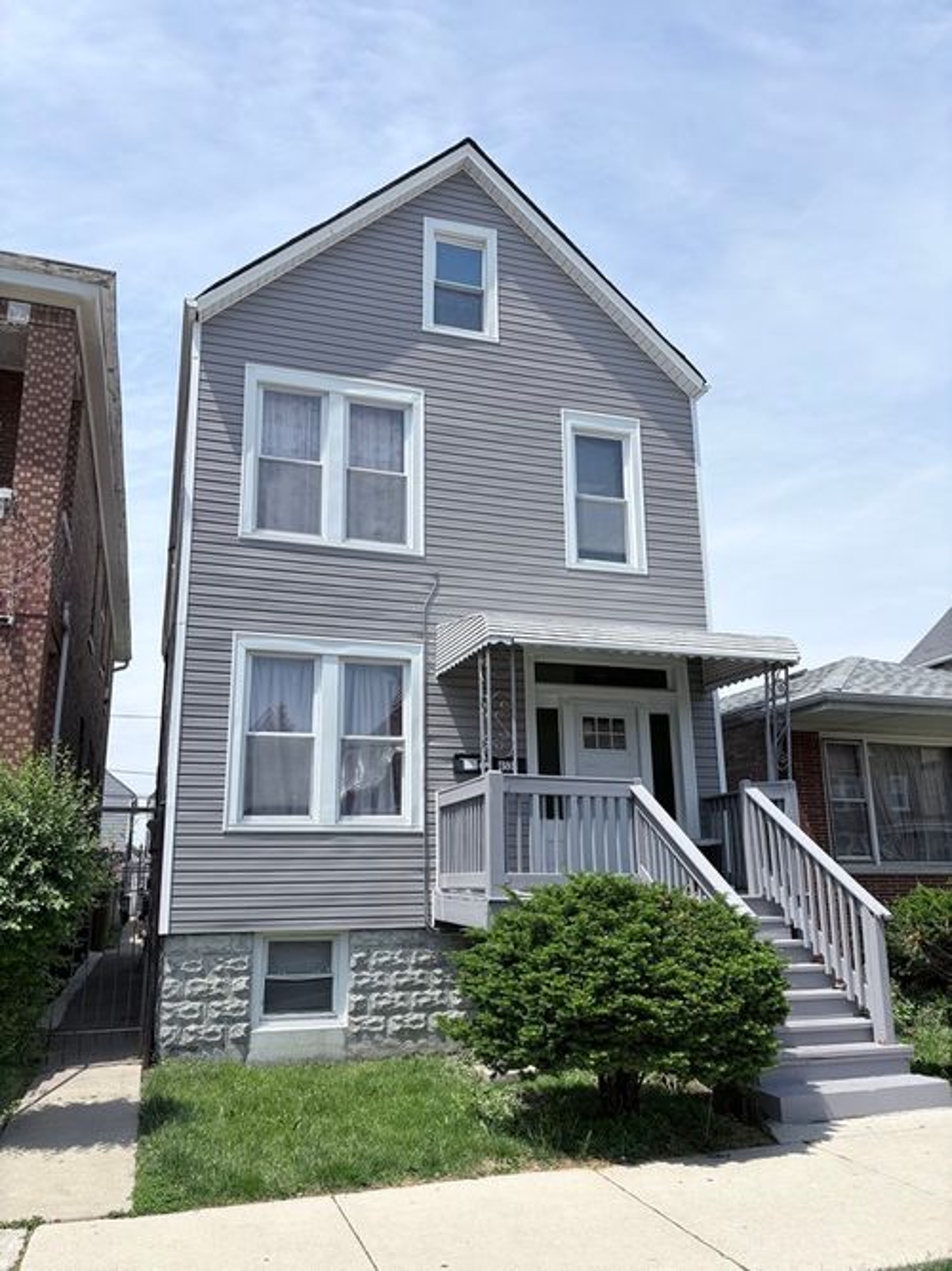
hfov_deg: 53.0
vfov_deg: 67.3
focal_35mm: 26
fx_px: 954
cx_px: 476
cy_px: 636
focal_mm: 5.96
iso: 50
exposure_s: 1/3831
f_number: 1.6
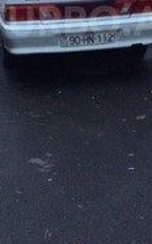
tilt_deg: -12.4
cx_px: 85
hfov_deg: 15.9
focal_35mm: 82
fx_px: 544
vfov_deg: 24.5
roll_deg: +1.9
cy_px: 21
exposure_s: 1/33
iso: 320
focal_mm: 4.15
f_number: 2.2
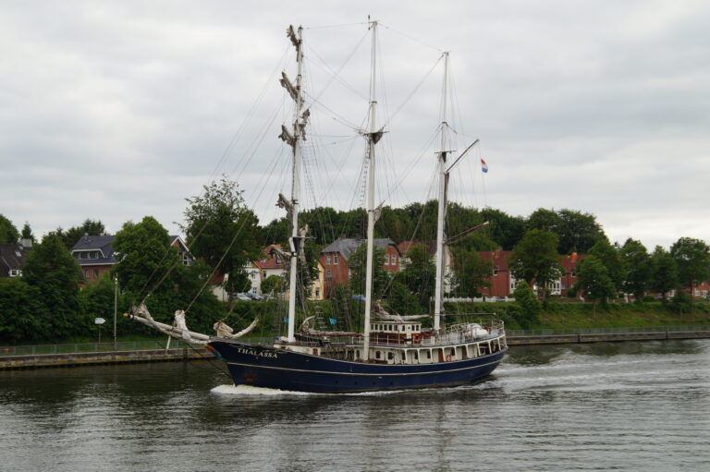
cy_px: 236
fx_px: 1183
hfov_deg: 33.4
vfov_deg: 22.6
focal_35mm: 60
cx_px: 355
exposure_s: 1/100
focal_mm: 40
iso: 100
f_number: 6.3
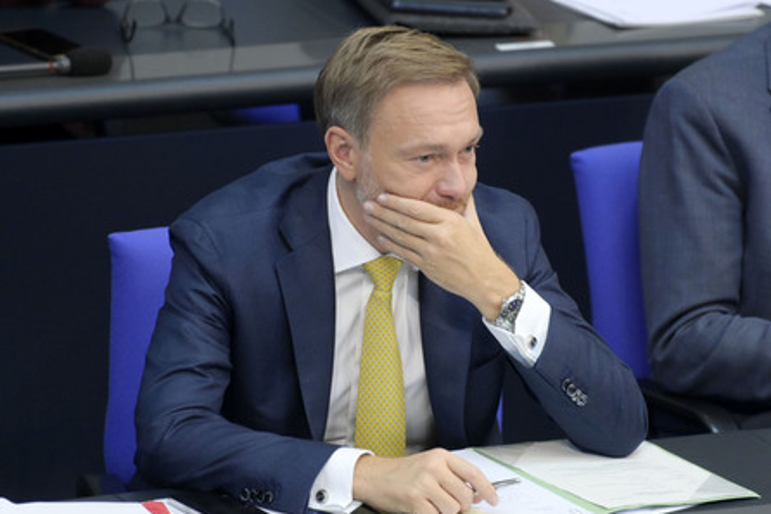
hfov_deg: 4.1
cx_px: 383
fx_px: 10811
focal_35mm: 505
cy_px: 258
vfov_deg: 2.7
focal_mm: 500
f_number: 5.6
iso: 8000
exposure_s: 1/320
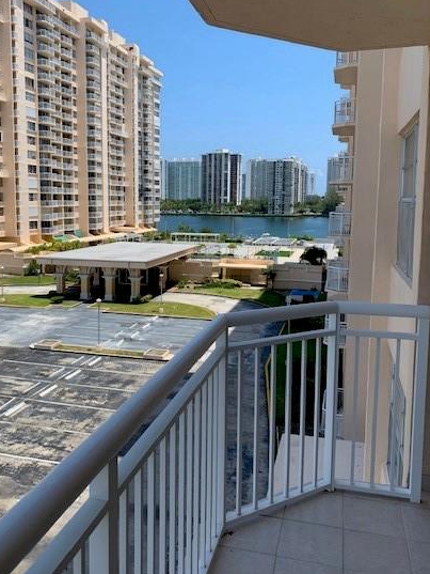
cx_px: 200
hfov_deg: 45.4
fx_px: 513
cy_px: 261
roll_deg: -1.4
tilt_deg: -5.6
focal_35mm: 31
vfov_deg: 58.2
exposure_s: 1/2257
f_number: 1.8
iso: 25
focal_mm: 4.25
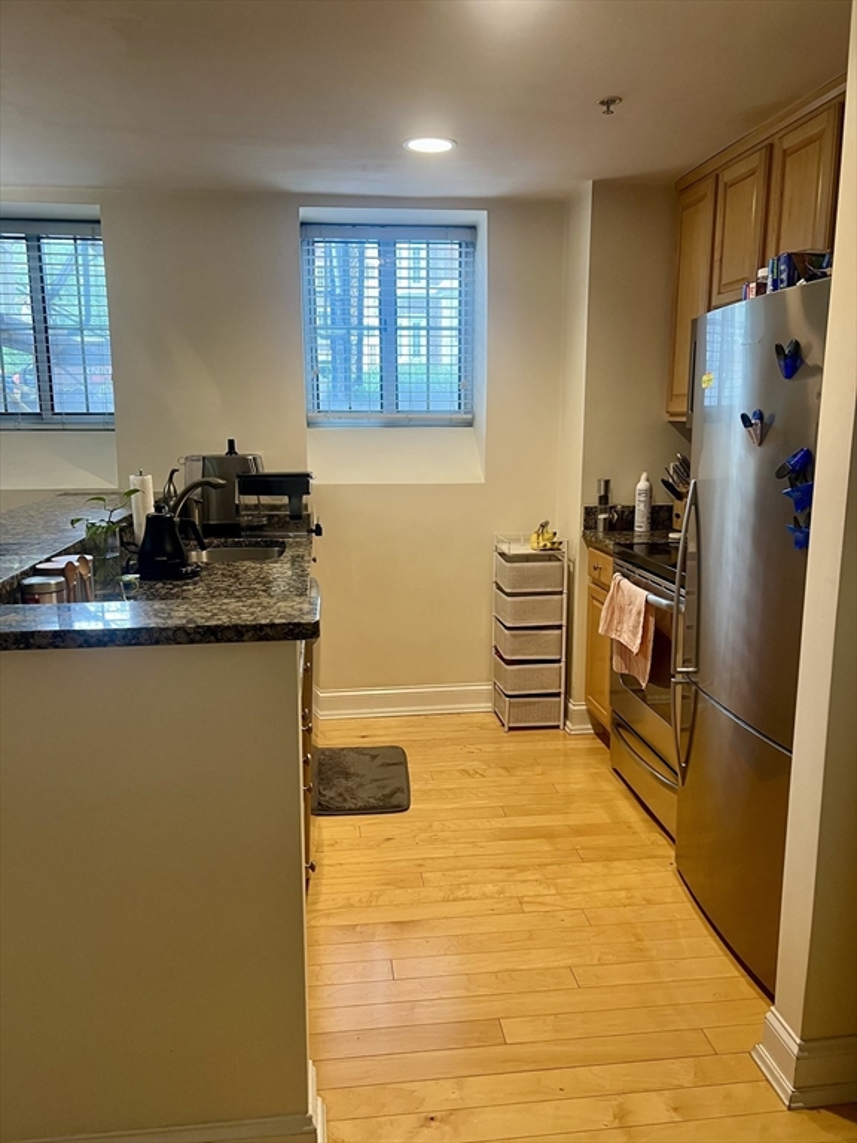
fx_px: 858
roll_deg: +0.3
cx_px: 428
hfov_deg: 53.1
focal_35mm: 26
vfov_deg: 67.3
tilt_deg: -9.4
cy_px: 572
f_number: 1.5
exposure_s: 1/60
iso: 125
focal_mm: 5.7
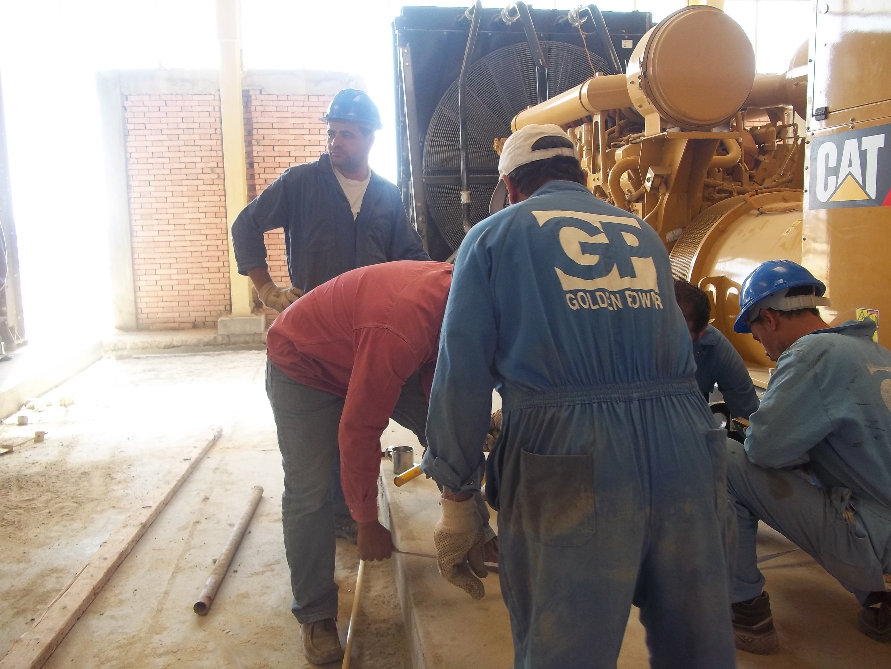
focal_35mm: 32
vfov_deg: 44.2
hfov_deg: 56.8
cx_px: 446
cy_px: 334
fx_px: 824
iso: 80
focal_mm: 5.7
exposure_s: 1/80
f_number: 2.9
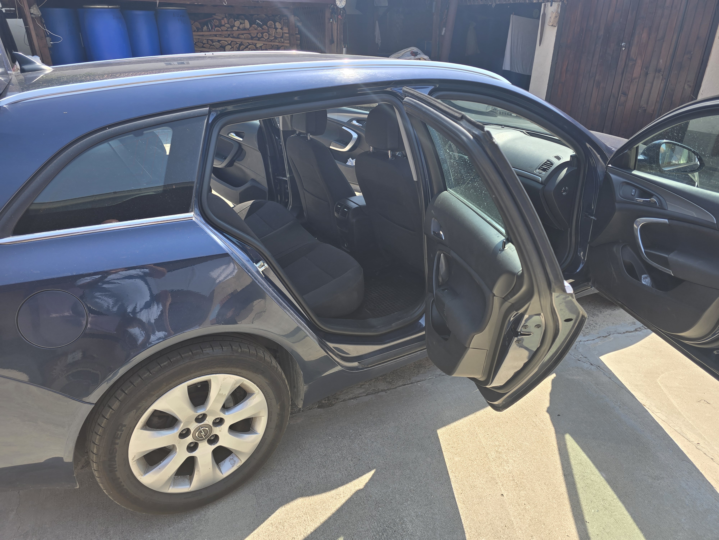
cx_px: 360
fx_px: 478
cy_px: 270
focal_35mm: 23
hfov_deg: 73.9
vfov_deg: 58.9
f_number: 1.7
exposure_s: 1/370
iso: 12
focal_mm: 6.3
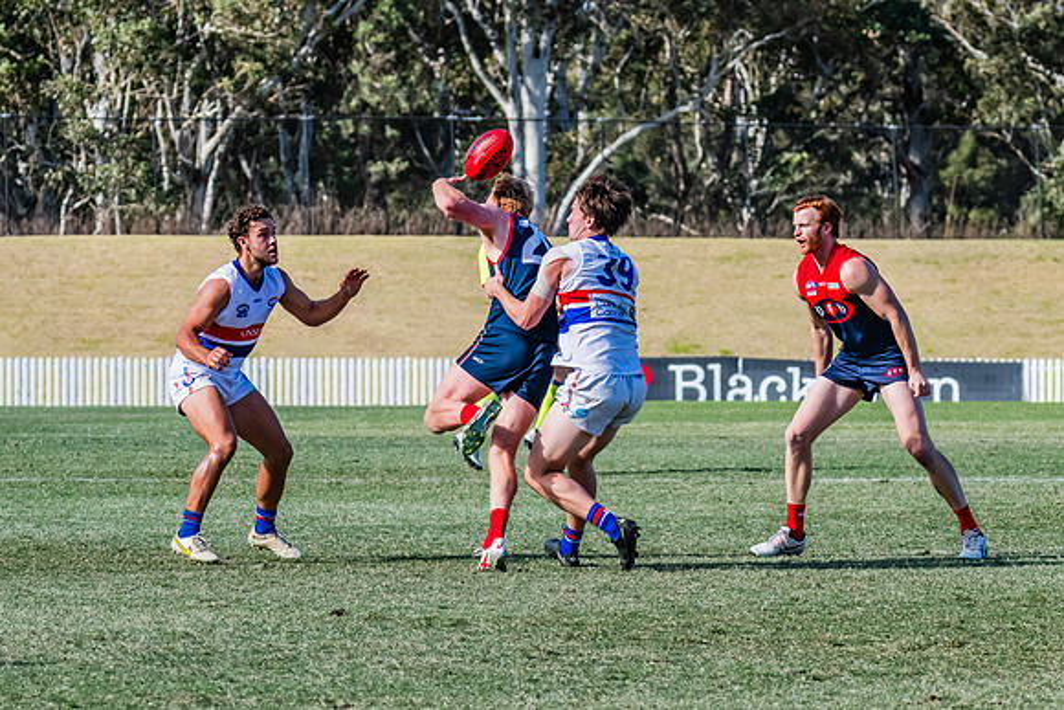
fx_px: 8606
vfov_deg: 4.7
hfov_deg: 7.1
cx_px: 531
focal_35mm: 291
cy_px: 331
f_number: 7.1
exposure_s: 1/1600
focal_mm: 190
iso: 800
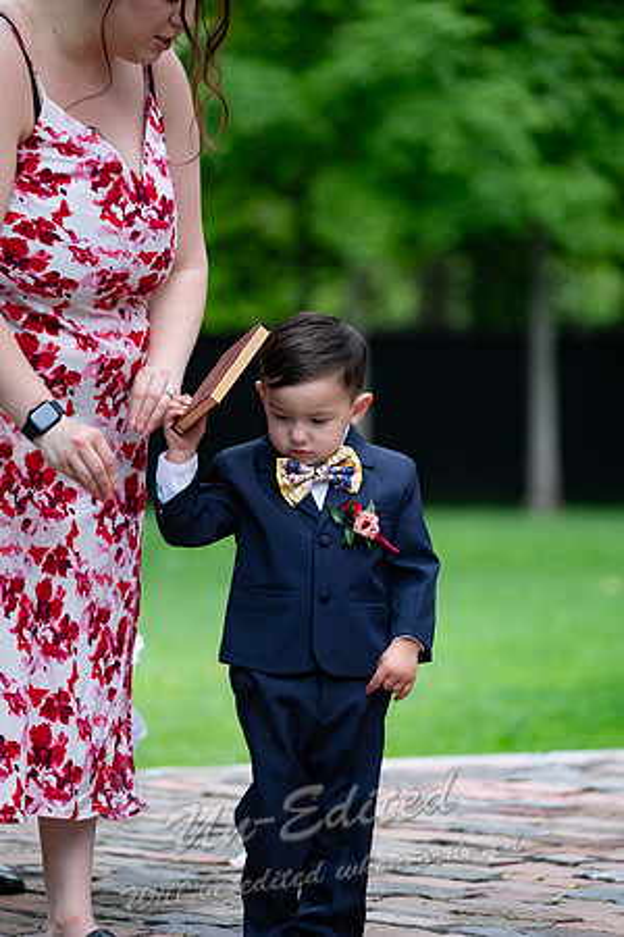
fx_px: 5044
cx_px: 312
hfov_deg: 7.1
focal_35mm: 194
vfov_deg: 10.6
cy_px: 468
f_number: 2.8
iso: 250
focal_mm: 129.2
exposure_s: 1/200
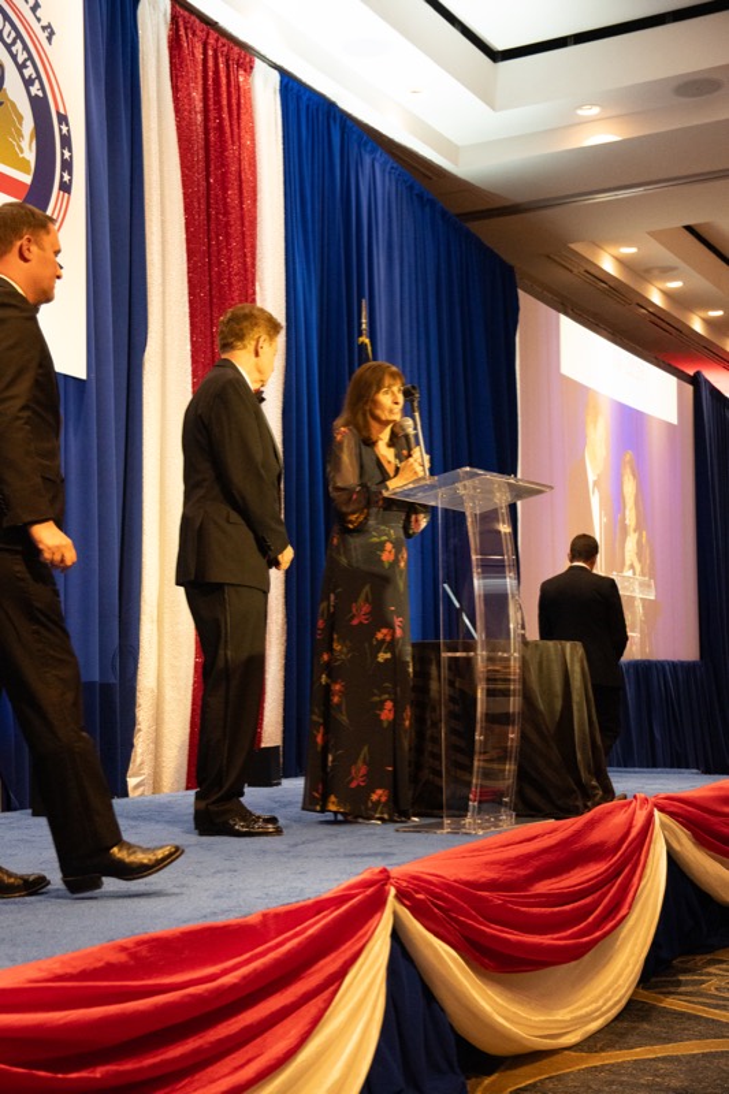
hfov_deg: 25.7
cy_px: 547
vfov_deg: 37.9
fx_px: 1595
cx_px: 364
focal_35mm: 52
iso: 6400
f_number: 3.2
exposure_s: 1/100
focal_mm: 35
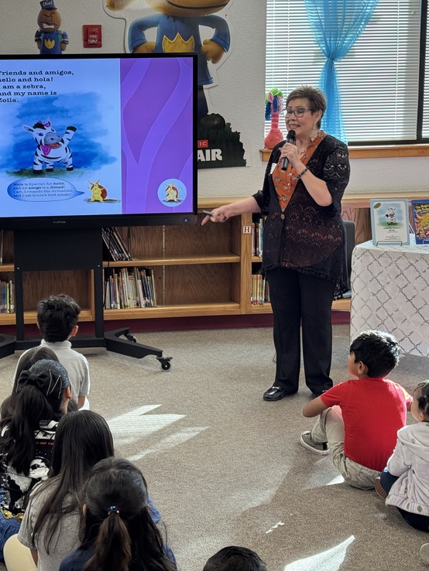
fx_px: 1073
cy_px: 282
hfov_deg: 22.4
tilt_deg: -10.2
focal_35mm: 65
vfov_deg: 29.8
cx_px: 103
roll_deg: +0.4
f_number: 1.78
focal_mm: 6.76
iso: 64
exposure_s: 1/60
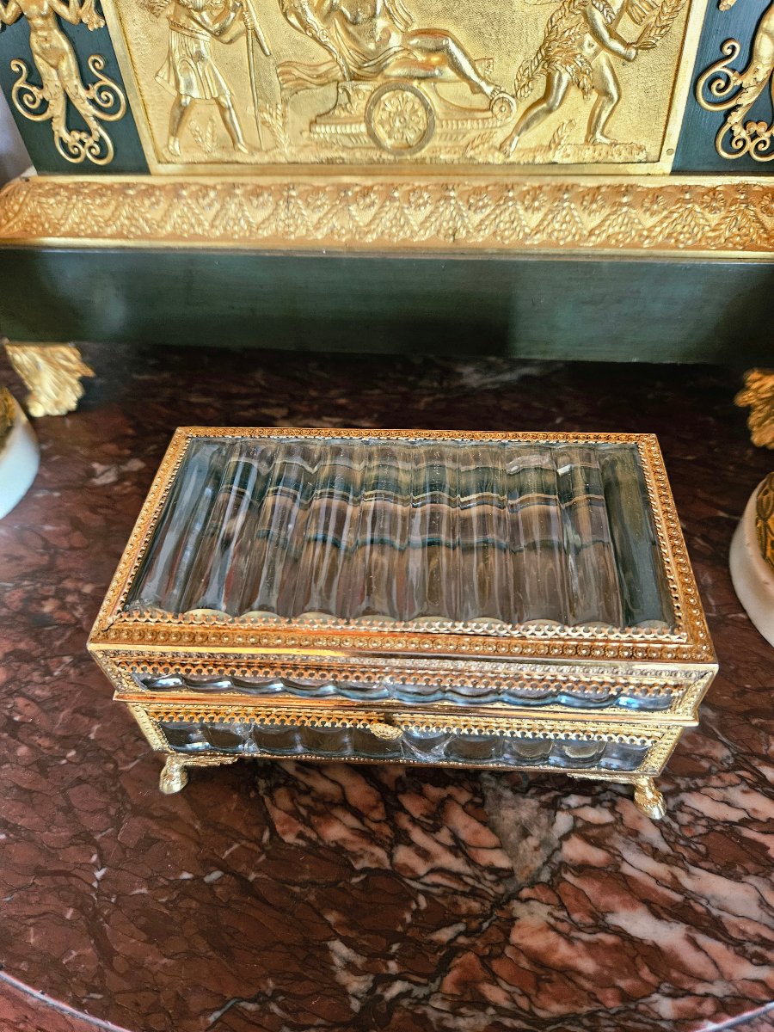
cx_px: 387
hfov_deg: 58.9
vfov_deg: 73.9
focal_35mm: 23
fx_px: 686
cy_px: 516
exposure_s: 1/33.3
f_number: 1.8
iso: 640
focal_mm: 5.4
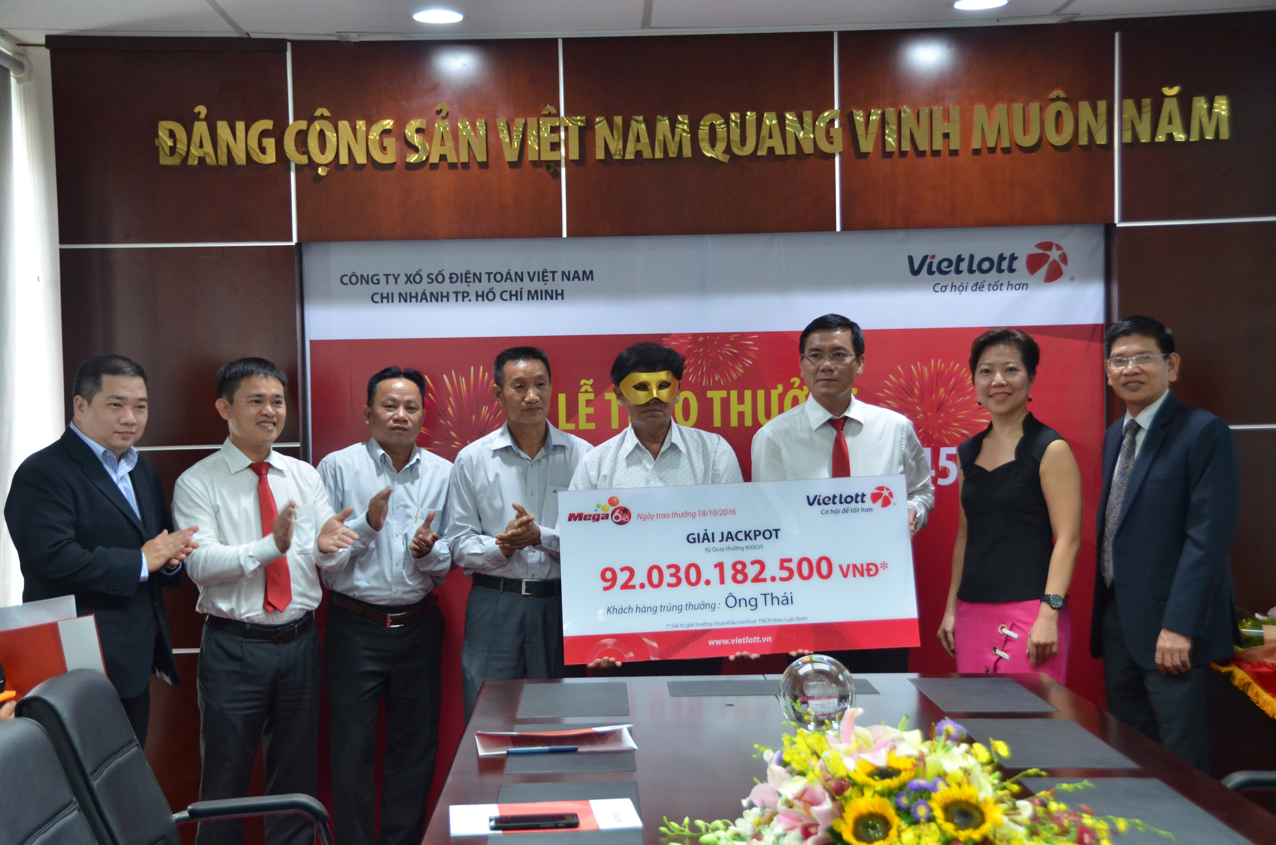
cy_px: 422
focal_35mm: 54
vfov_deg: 25.0
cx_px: 638
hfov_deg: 36.9
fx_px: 1910
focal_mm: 36
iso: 1250
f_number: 5
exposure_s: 1/60
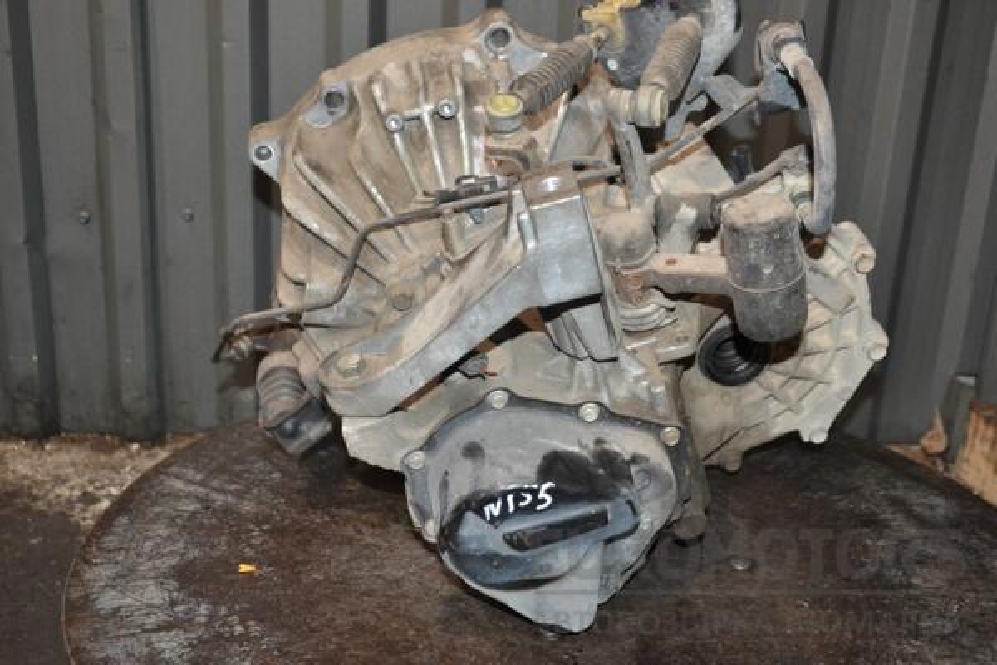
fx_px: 1246
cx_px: 498
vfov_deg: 29.9
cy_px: 332
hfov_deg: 43.6
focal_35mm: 45
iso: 800
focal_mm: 30
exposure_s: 1/60
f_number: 5
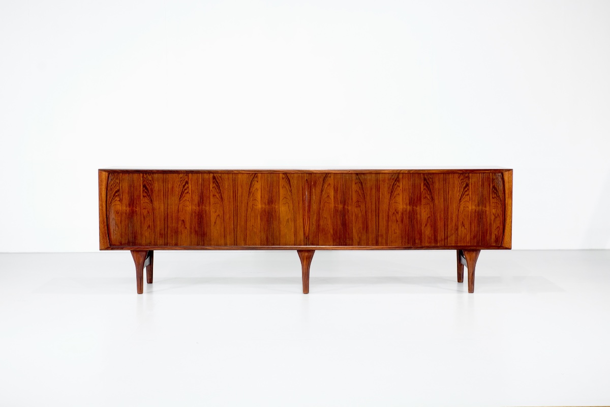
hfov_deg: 37.5
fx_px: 898
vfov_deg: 25.5
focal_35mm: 53
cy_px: 204
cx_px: 305
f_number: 10
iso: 400
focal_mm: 35
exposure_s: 1/6
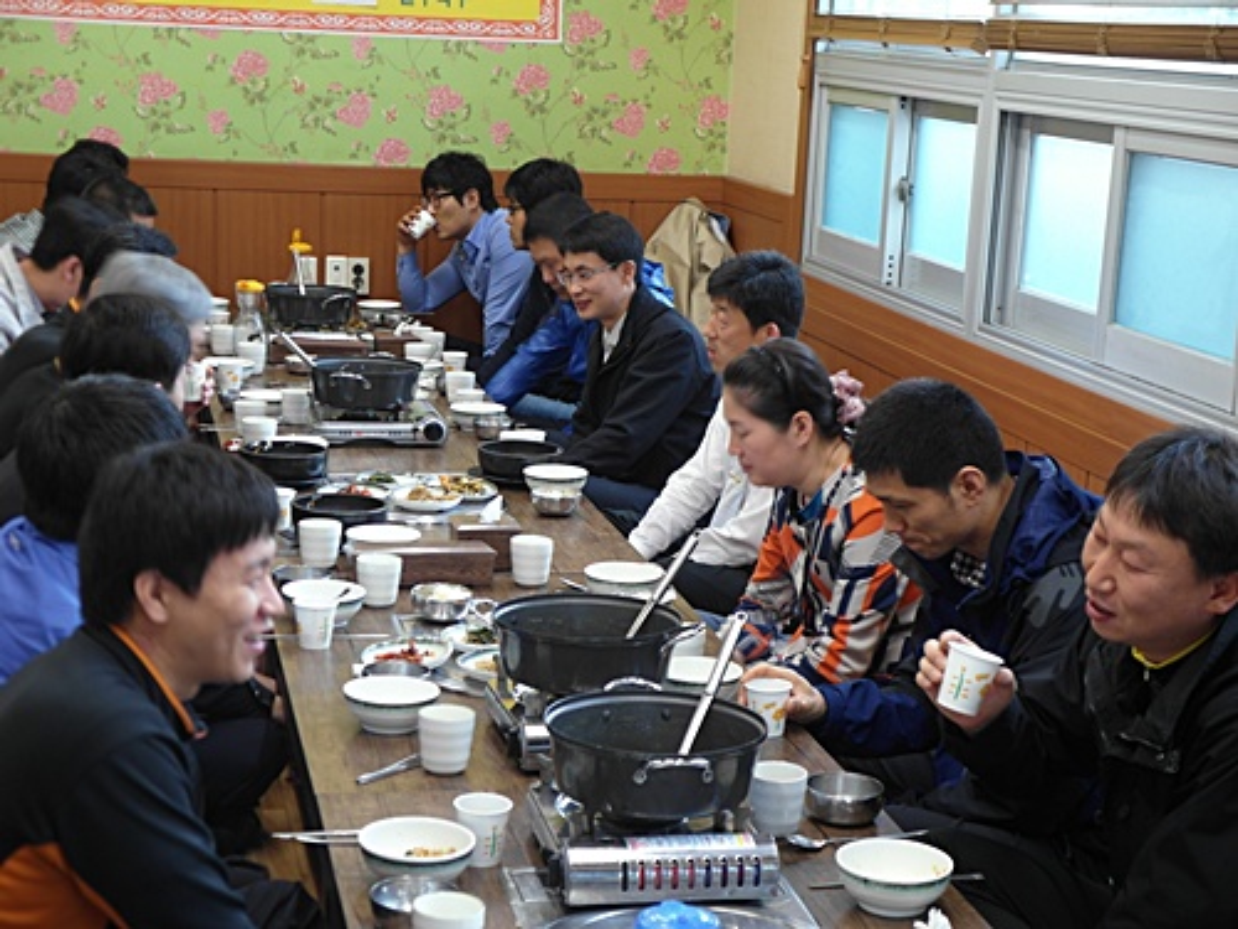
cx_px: 619
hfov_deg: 29.4
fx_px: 2360
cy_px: 464
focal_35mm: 66
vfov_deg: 22.3
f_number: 2.3
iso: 80
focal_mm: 14.1
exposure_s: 1/6
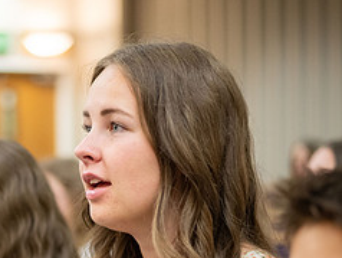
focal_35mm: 117
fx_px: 1157
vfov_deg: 12.5
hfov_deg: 16.5
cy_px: 252
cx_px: 6
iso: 1600
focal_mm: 50
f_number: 1.8
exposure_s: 1/400
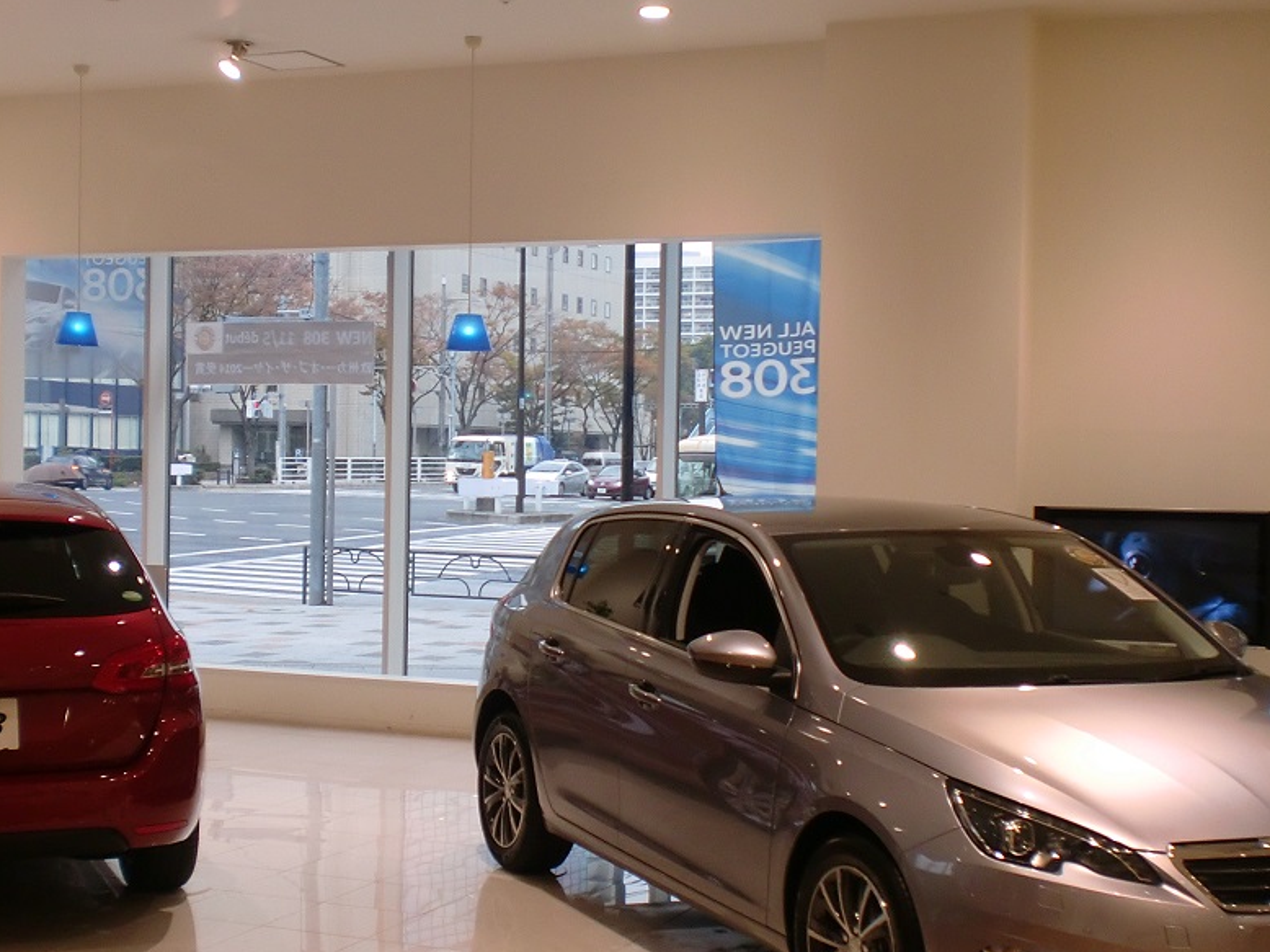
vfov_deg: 27.0
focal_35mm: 54
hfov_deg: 35.5
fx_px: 1981
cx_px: 555
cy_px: 498
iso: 100
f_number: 3.1
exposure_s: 1/60
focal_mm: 6.3
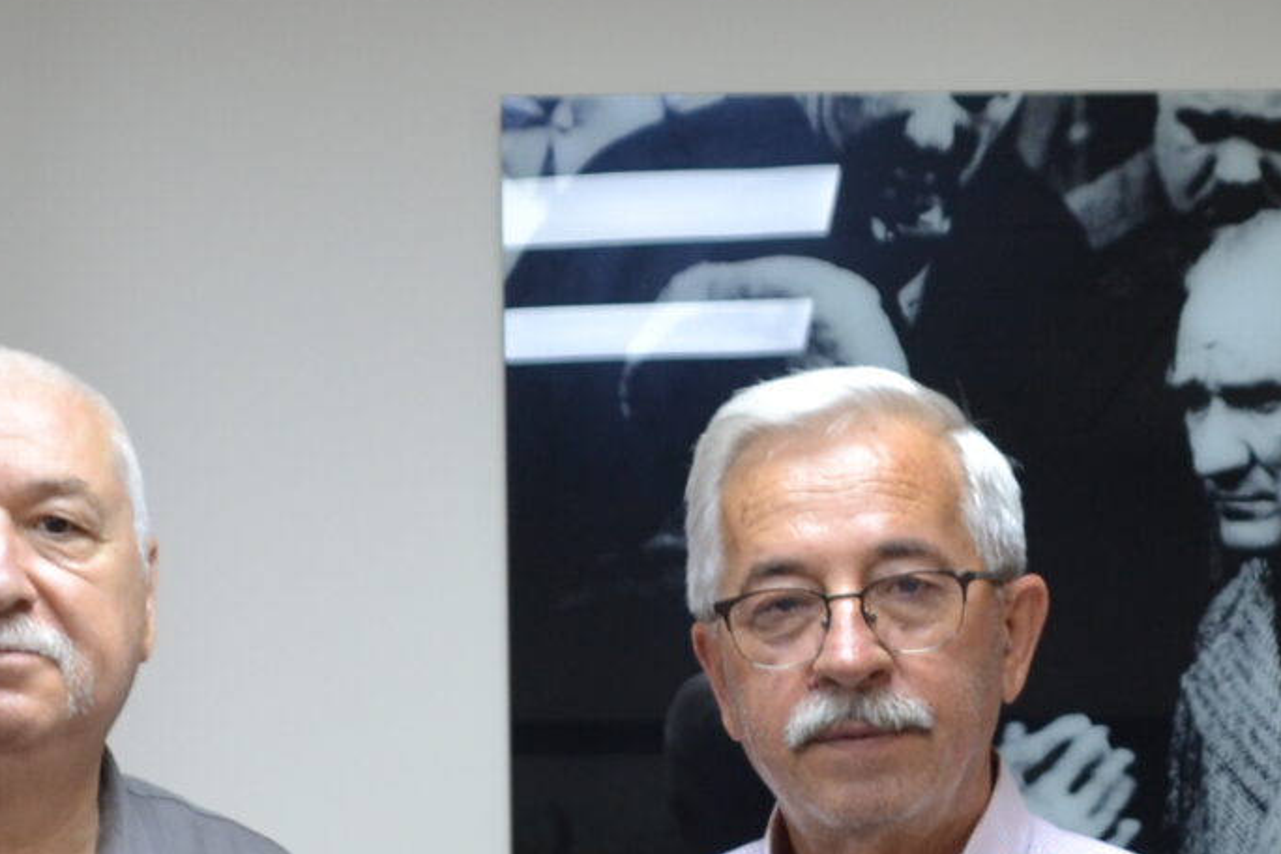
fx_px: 4194
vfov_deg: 11.4
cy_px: 1076
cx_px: 699
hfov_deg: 17.4
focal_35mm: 118
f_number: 3.5
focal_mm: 21
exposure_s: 1/40
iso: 400
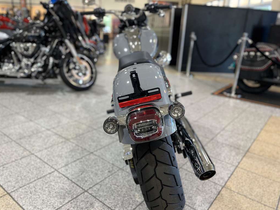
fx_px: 218
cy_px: 103
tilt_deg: -18.0
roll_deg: -2.8
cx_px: 138
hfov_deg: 65.3
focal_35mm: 27
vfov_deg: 51.3
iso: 100
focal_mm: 5.1
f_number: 1.6
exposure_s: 1/60
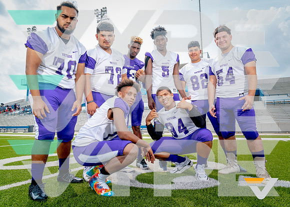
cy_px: 104
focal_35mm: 25
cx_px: 150
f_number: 8
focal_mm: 24
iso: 100
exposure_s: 1/125
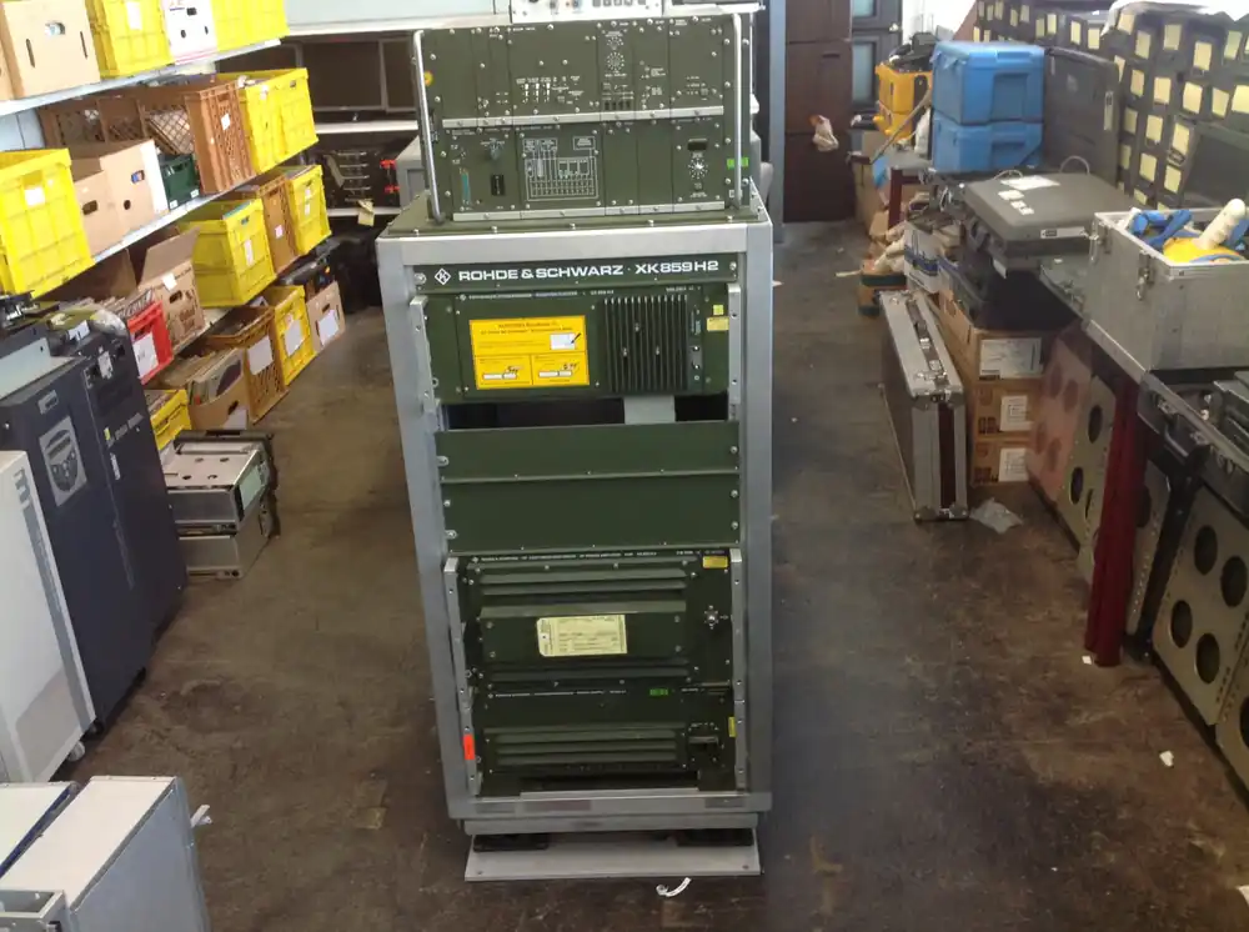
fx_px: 1260
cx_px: 624
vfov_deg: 40.6
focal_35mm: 35
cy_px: 466
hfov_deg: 52.7
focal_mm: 4.28
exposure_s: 1/15
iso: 64
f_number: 2.4
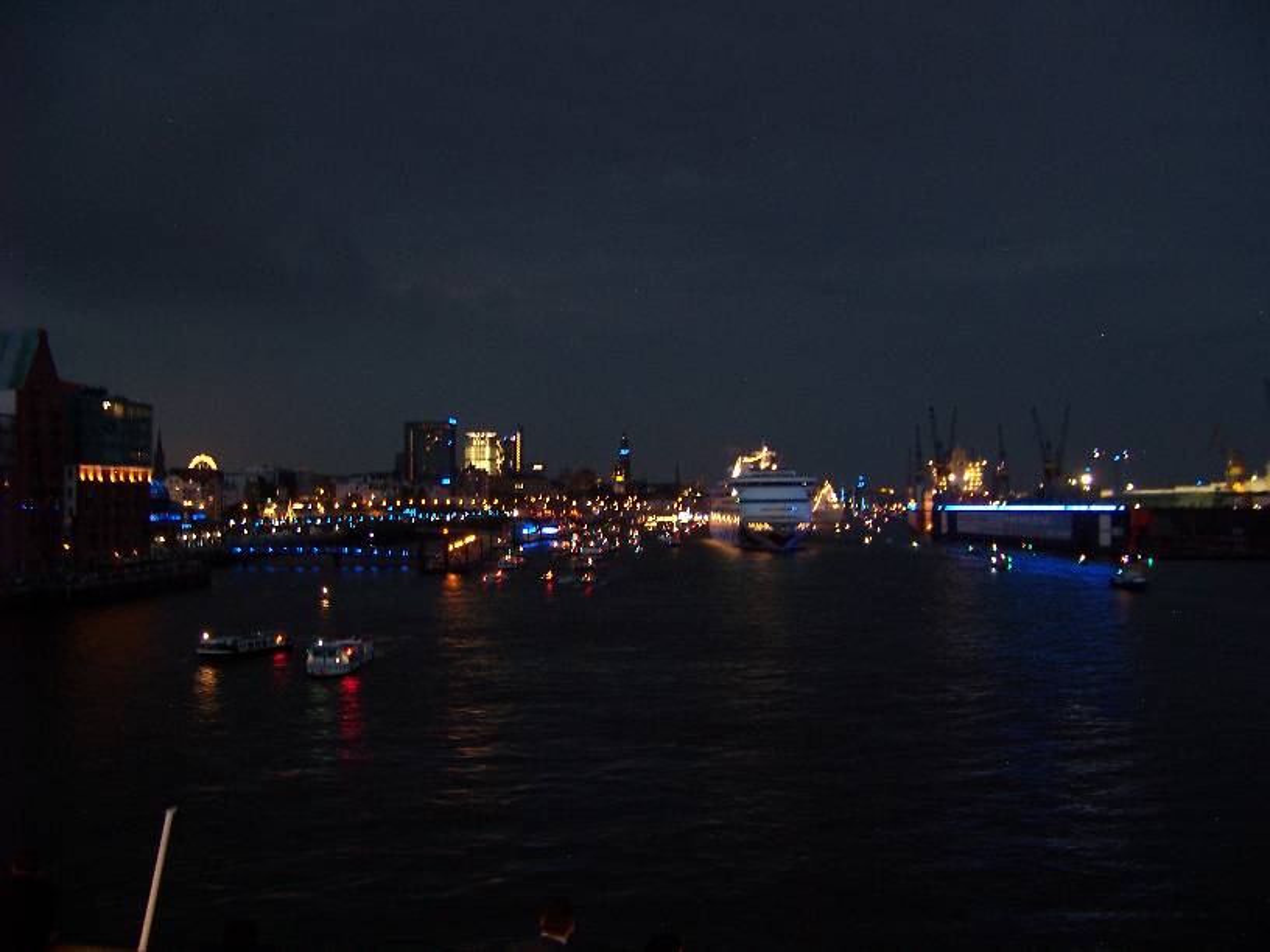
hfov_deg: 51.4
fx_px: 1321
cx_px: 635
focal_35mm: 36
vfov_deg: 39.7
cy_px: 476
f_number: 2.8
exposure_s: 1/2
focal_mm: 5.85
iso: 100
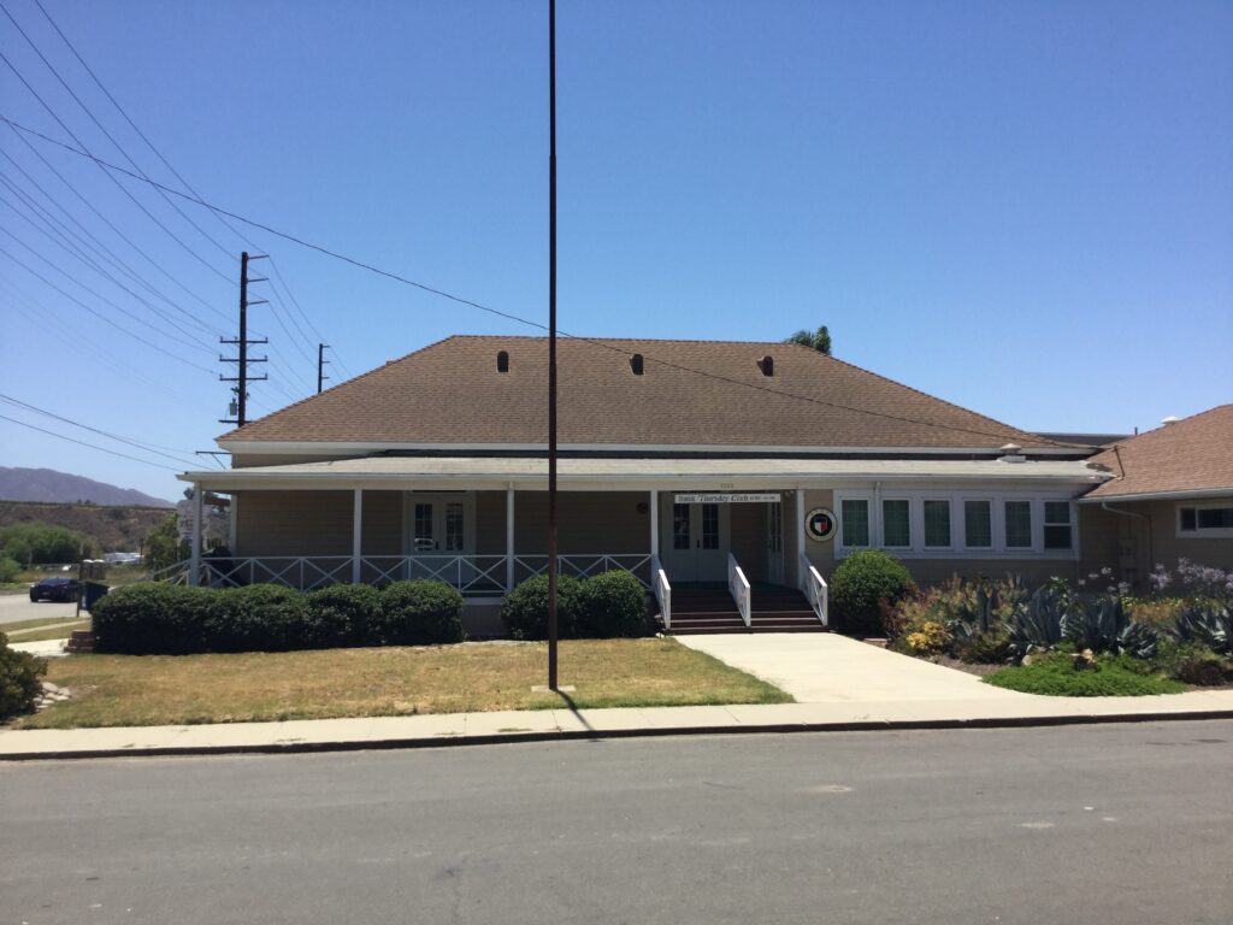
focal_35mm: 31
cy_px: 462
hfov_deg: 58.4
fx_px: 1104
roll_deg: -0.1
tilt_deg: +2.1
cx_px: 616
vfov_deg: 45.4
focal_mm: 3.3
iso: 25
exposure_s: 1/1456
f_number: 2.4
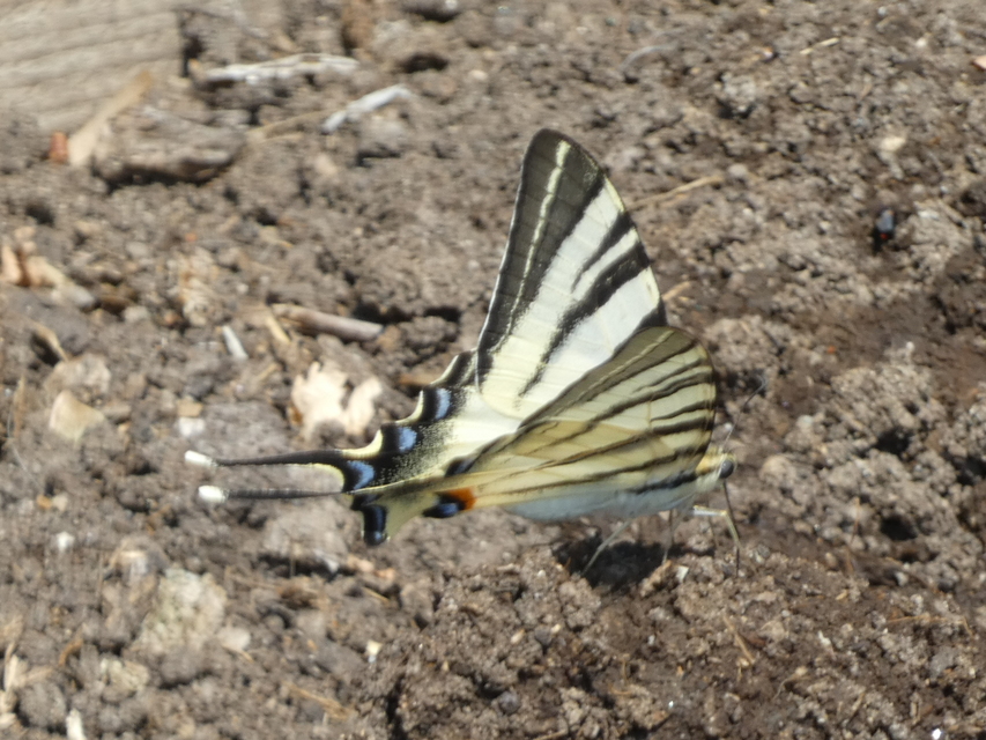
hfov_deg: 2.6
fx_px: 21565
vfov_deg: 2.0
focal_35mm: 757
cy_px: 370
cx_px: 493
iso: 80
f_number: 5.6
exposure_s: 1/100
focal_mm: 135.6
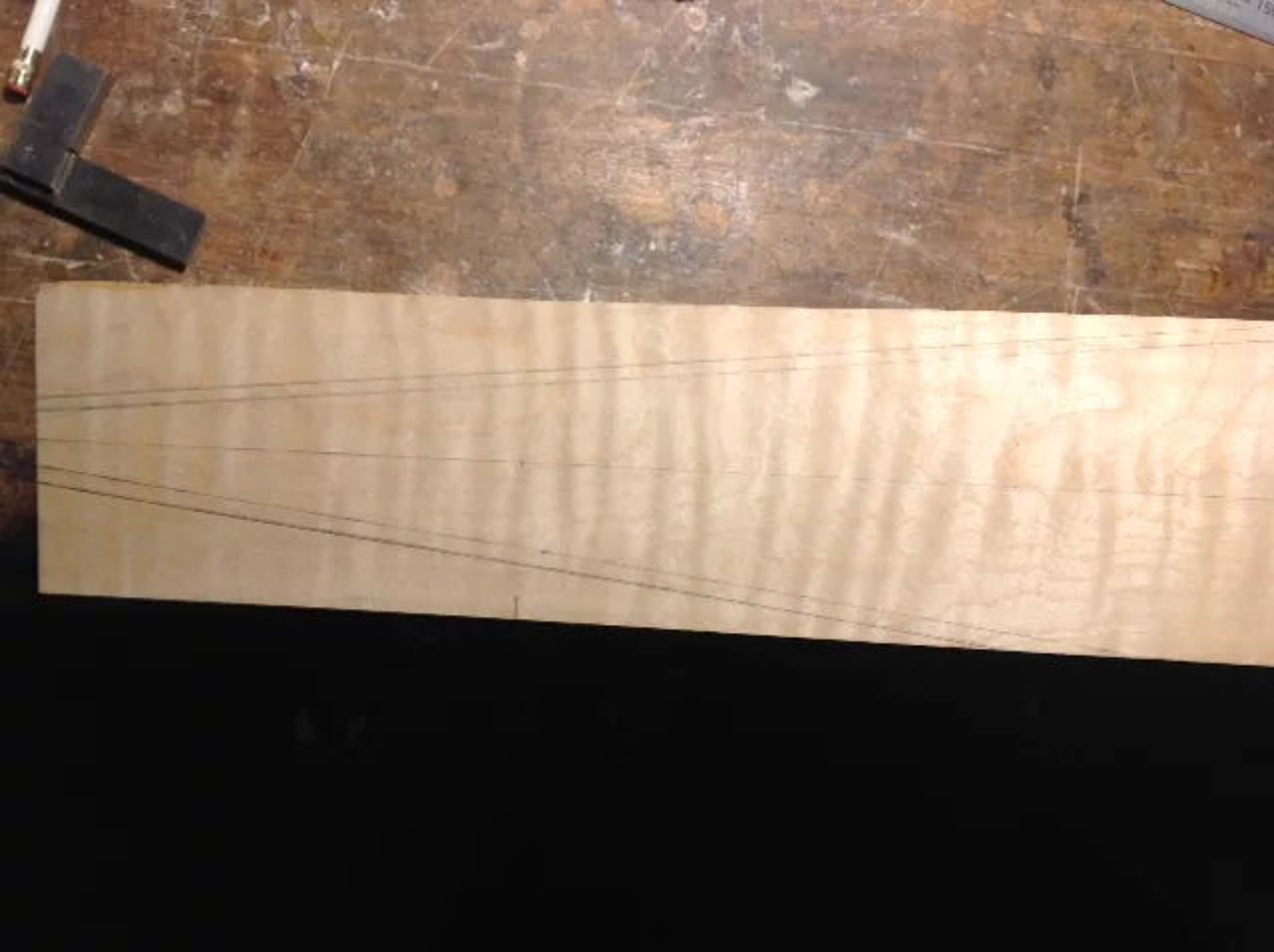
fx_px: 1286
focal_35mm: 35
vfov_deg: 40.6
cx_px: 637
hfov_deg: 52.7
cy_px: 476
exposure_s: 1/40
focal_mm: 4.28
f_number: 2.4
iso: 50
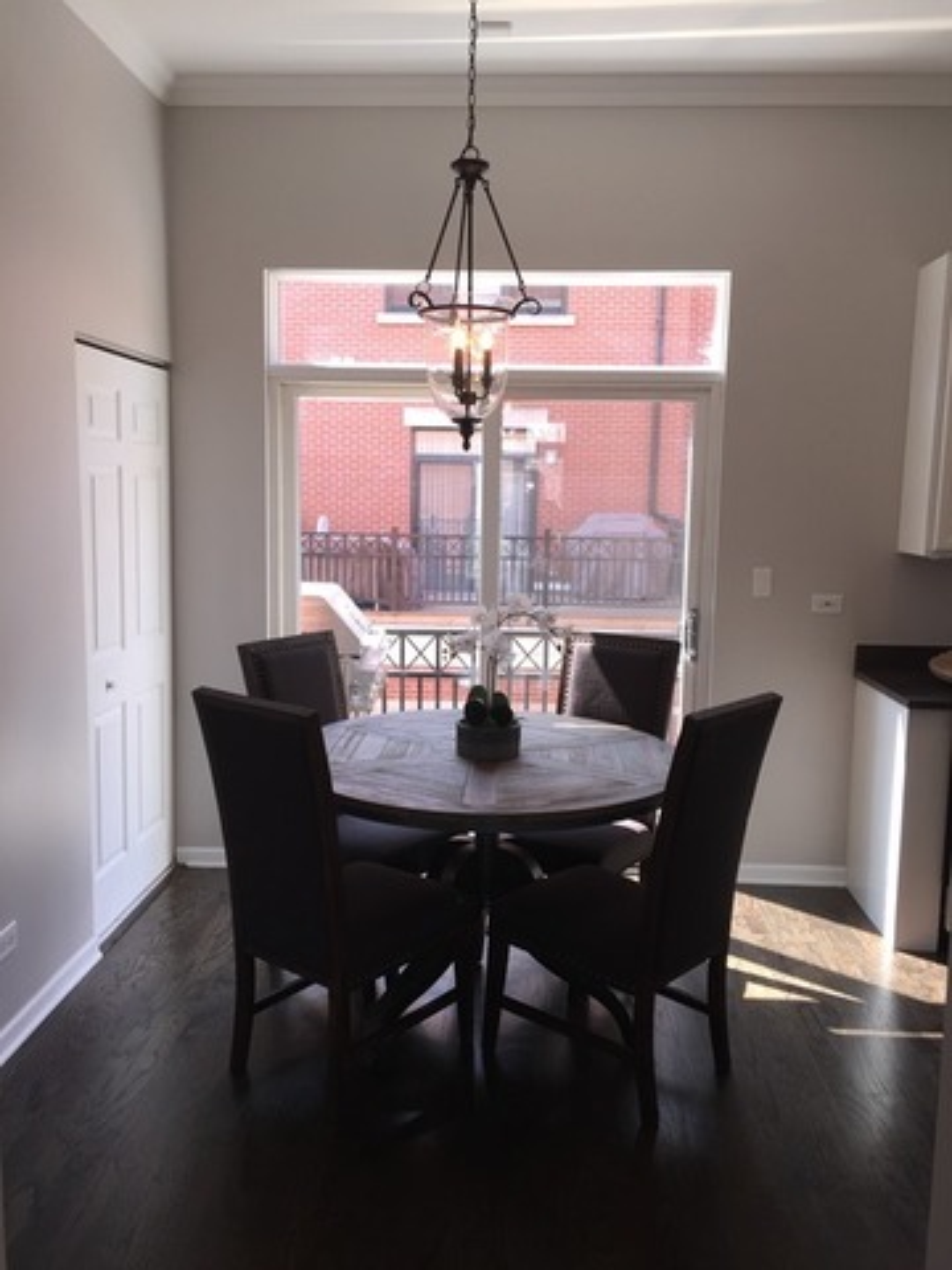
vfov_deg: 61.7
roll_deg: -0.9
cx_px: 476
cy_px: 635
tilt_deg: -8.2
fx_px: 1063
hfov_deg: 48.2
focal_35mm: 29
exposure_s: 1/100
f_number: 2.2
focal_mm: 4.15
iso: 40
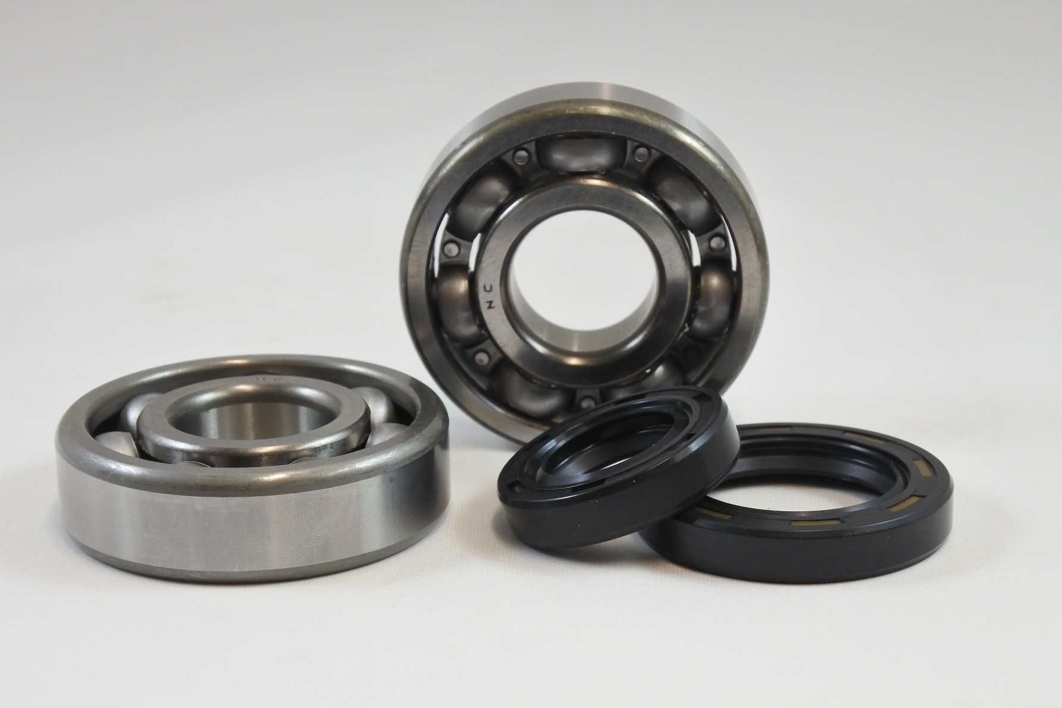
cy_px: 354
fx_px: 1888
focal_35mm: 64
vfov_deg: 21.2
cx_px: 531
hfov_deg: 31.4
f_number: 5
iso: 640
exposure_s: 1/125
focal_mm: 24
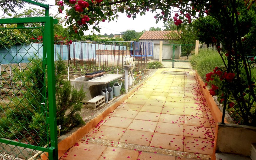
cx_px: 126
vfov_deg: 47.6
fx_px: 181
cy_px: 76
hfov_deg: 70.4
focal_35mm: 26
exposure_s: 1/500
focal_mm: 4.3
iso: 100
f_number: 2.8
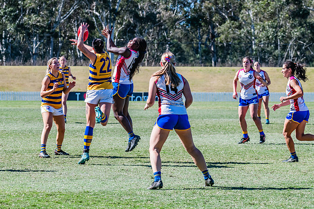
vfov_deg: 6.7
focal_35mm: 204
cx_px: 128
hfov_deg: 10.1
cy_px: 92
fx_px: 1778
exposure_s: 1/1600
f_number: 8
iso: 800
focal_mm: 170
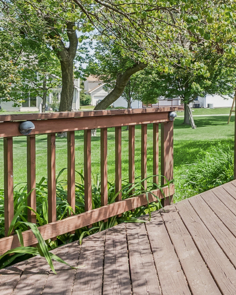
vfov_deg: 38.2
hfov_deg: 26.5
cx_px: 310
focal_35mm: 48
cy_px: 90
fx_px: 419
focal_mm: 12
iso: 250
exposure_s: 1/125
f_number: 8
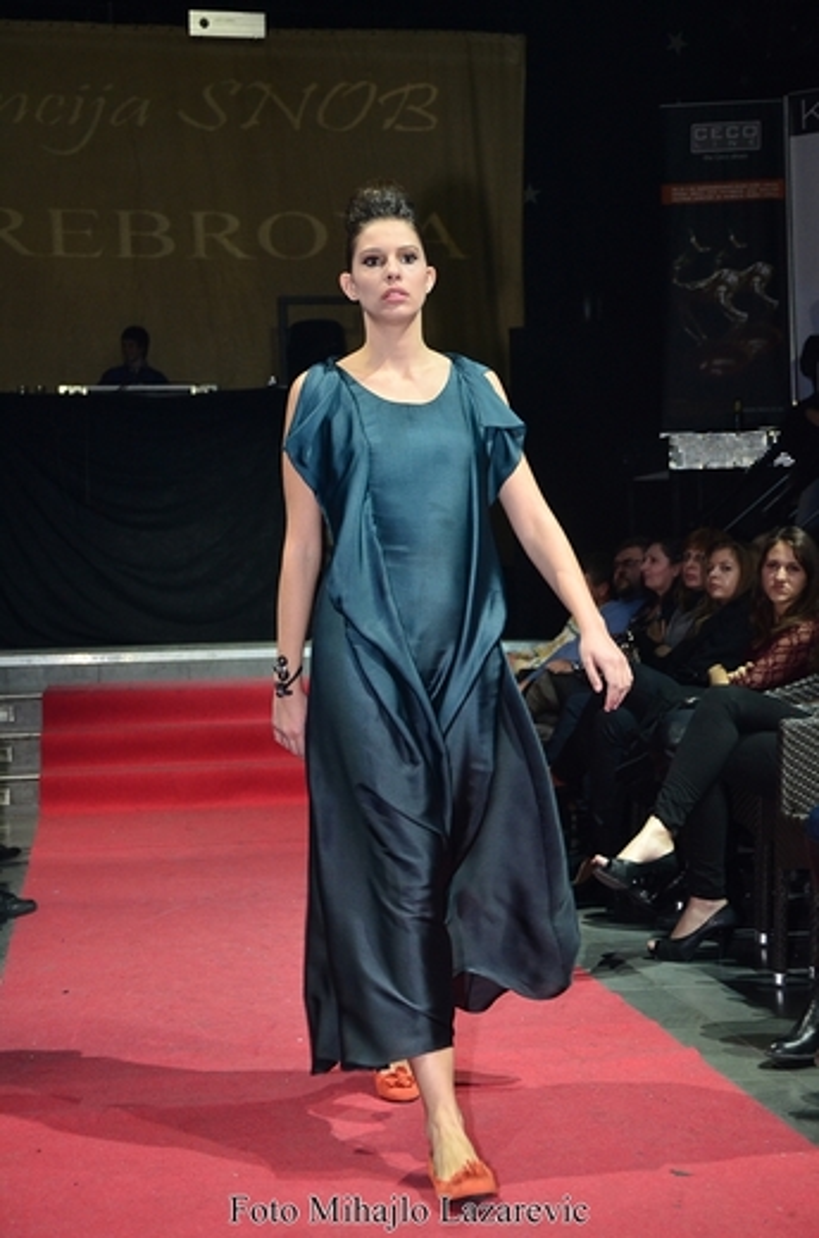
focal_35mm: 63
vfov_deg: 32.0
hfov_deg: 21.5
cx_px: 410
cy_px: 619
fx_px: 2161
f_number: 5
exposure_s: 1/125
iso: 800
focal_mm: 42
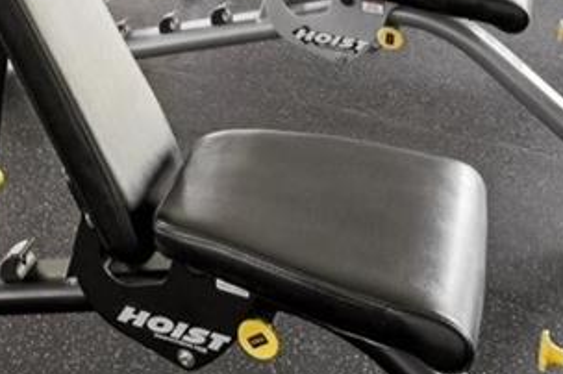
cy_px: -435
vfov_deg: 13.6
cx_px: -346
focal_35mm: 82
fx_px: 1275
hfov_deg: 20.3
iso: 400
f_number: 8
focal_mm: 15.5
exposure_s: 1/40
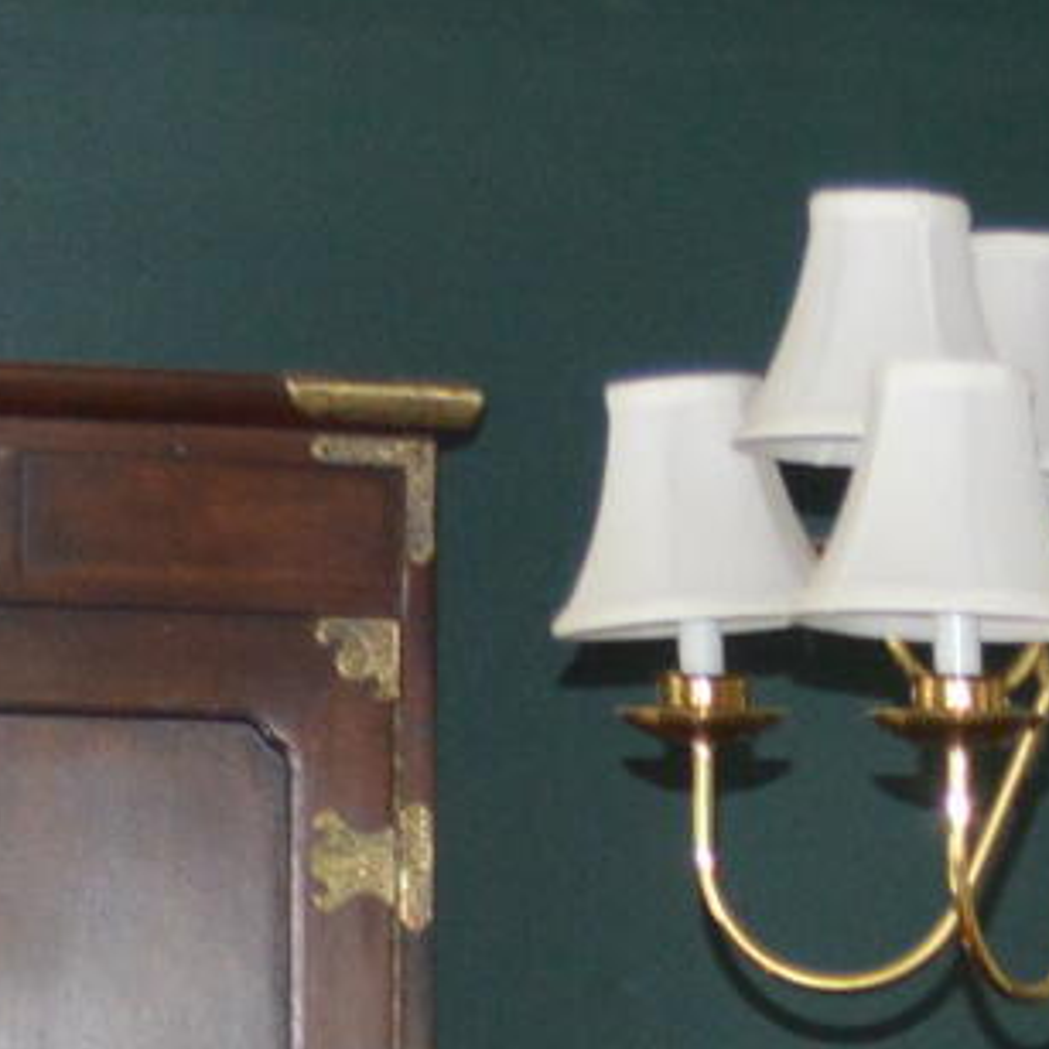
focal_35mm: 274
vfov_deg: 6.0
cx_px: 2009
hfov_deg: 6.2
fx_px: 9394
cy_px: 3065
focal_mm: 22
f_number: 3.8
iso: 640
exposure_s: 1/60
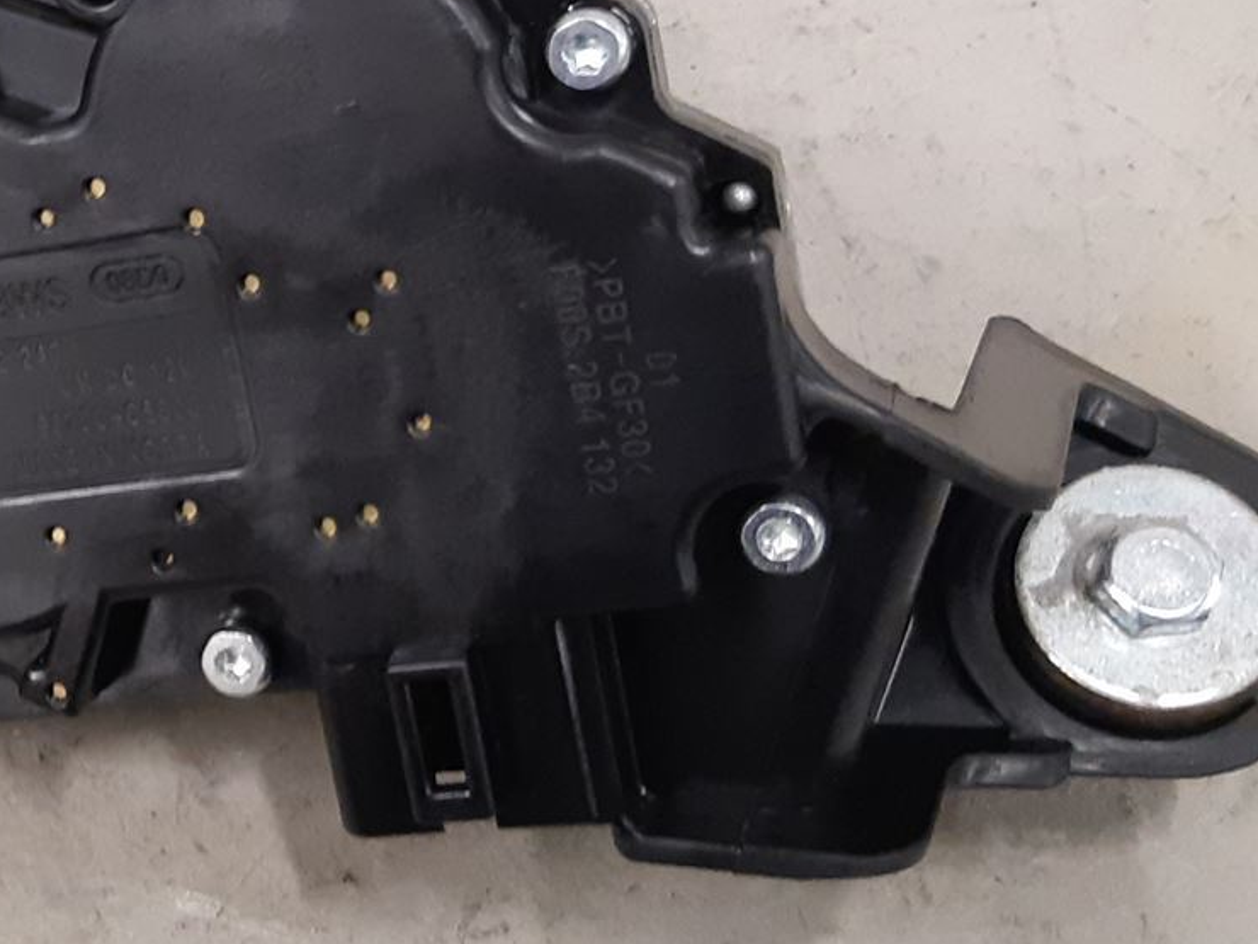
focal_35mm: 72
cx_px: -126
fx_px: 2617
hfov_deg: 25.1
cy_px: 444
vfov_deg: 20.4
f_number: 1.7
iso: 250
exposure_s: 1/50
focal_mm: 3.93
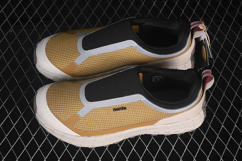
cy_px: 80
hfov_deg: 27.0
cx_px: 121
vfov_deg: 18.2
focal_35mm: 75
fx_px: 504
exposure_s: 1/80
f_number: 7.1
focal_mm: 50
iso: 160
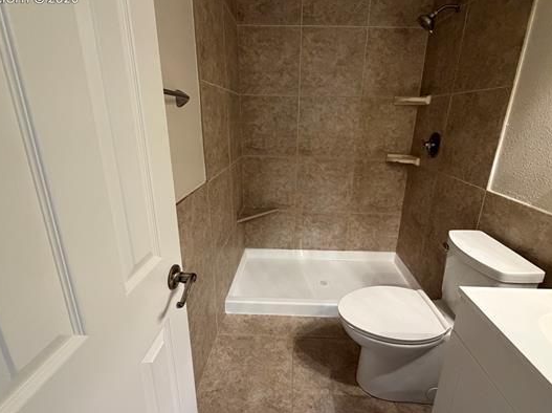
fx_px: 271
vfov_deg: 74.6
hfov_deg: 91.0
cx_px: 287
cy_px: 197
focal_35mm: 17
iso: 640
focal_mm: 2.22
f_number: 2.2
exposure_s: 1/60
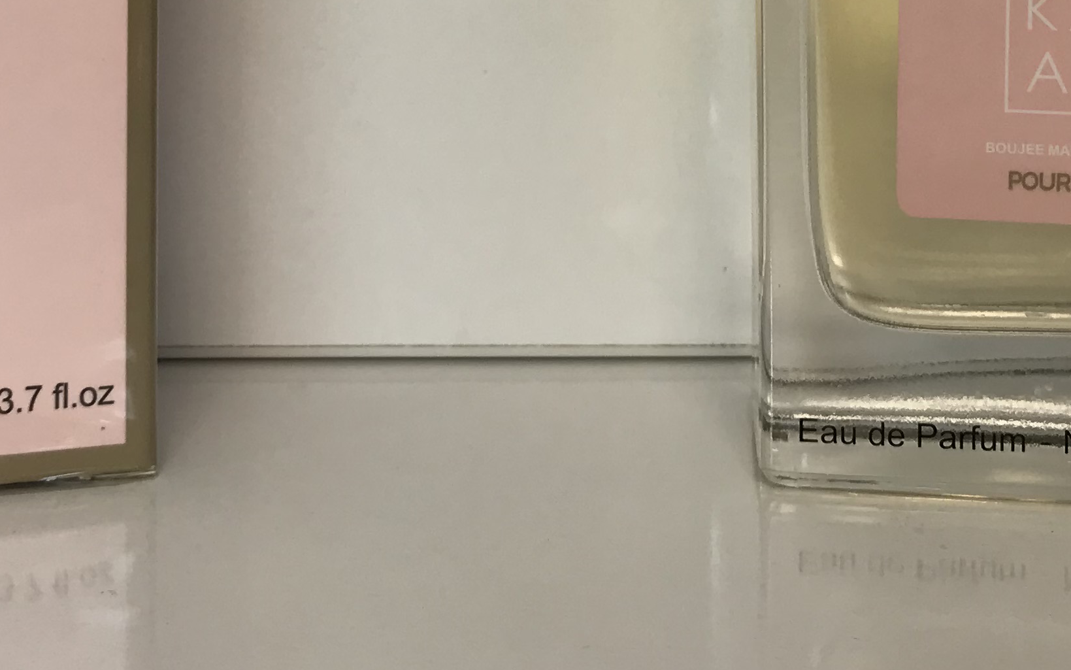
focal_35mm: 73
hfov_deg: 27.9
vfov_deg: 16.8
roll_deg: -0.8
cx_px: 302
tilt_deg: -1.8
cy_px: -222
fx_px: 2131
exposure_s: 1/101
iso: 20
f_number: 1.8
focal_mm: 3.99
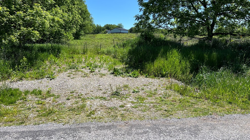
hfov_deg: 66.1
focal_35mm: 29
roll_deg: -0.7
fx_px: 192
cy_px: 71
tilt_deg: -9.8
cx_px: 123
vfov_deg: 40.2
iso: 50
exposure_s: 1/3968
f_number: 1.5
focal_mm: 5.7
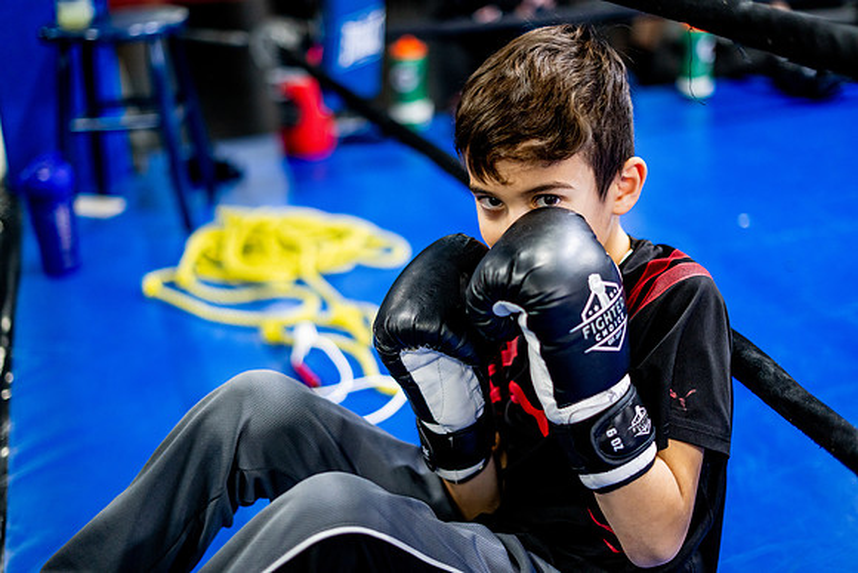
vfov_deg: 27.0
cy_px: 286
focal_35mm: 50
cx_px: 429
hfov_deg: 39.6
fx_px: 1192
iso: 2000
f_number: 1.8
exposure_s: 1/400
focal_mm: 50
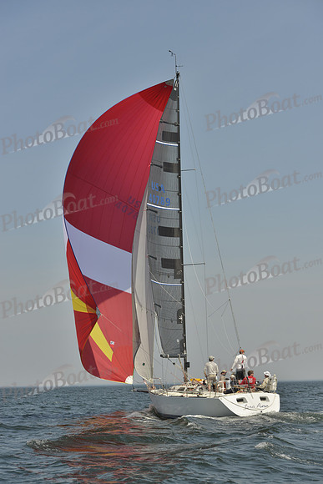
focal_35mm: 70
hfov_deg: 19.5
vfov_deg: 28.8
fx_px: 941
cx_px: 162
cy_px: 242
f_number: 8
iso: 200
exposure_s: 1/1250
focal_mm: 70
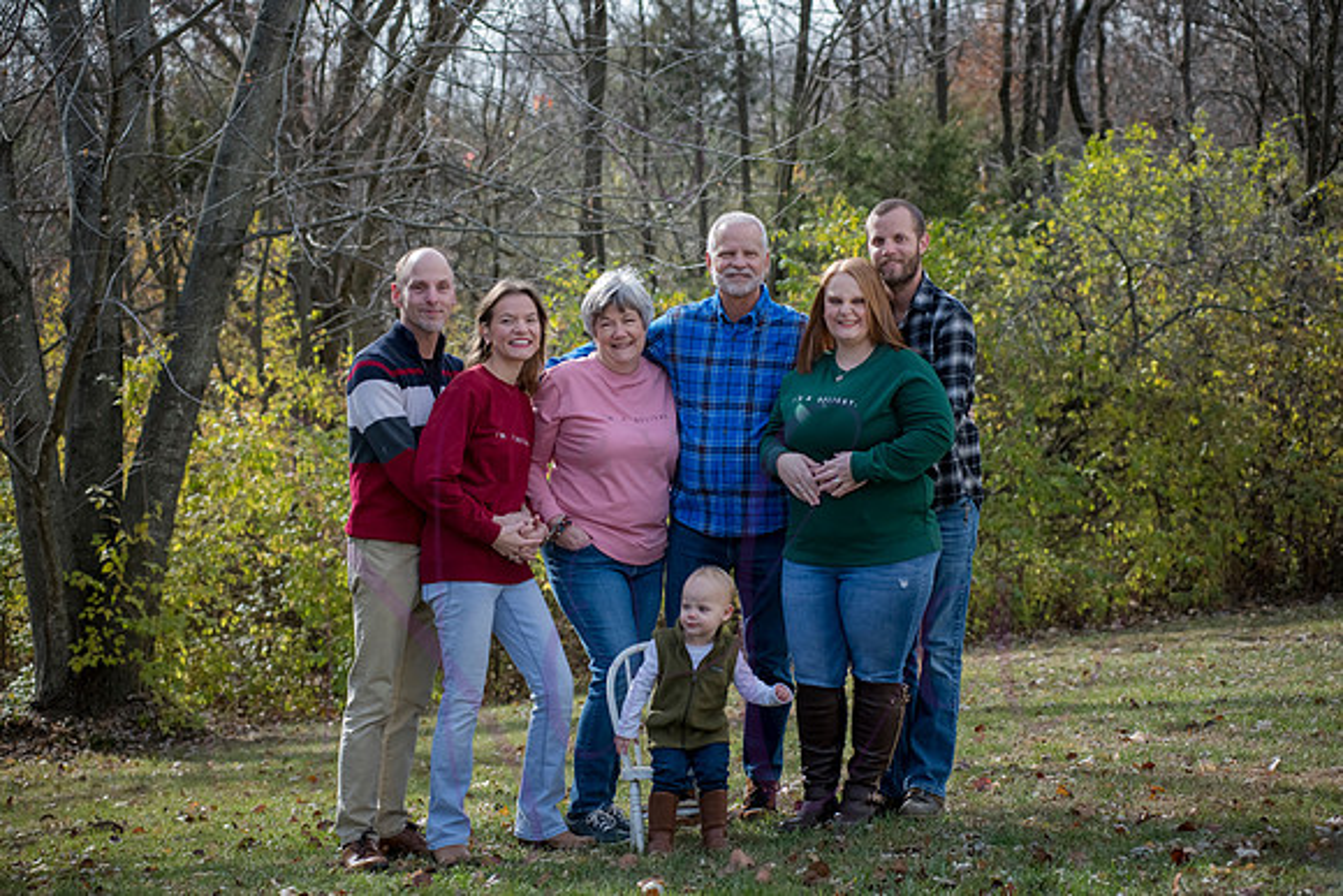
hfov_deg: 25.4
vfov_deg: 17.1
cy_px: 448
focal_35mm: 80
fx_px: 2985
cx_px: 672
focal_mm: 80
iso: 400
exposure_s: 1/800
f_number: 5
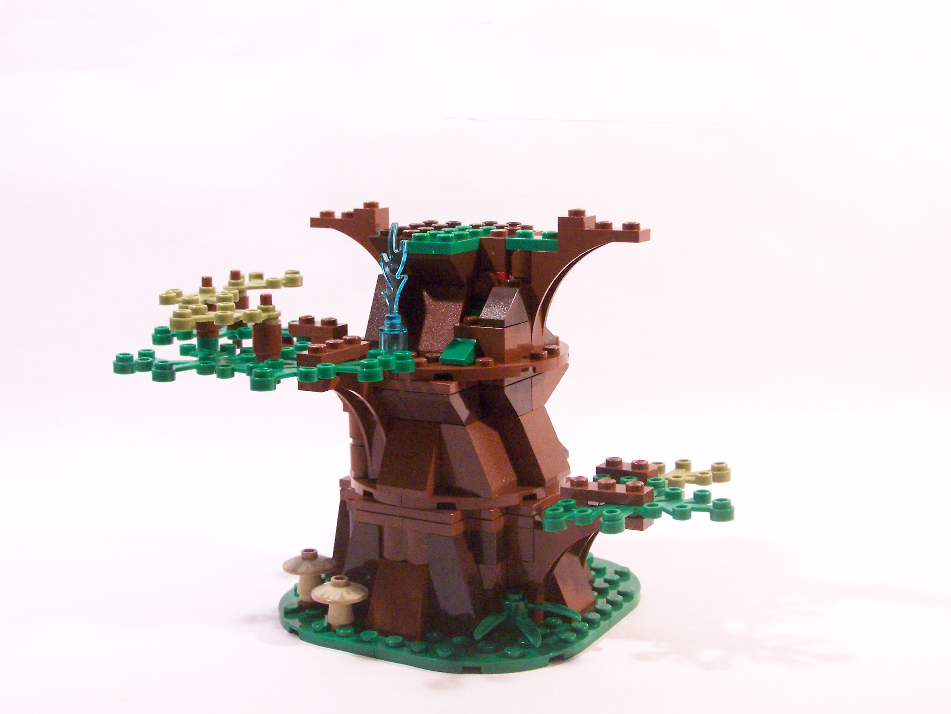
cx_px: 476
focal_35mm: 51
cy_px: 357
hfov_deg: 37.5
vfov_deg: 28.6
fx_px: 1401
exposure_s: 1/30
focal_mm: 8.5
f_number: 4
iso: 400
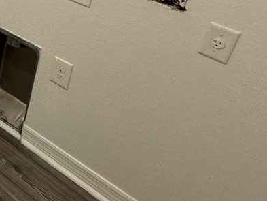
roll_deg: +1.2
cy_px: -47
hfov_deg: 22.2
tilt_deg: -23.9
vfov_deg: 23.3
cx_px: -200
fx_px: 440
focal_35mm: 57
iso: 160
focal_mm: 2.22
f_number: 2.2
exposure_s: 1/60
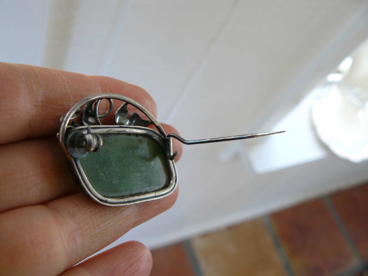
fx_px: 383
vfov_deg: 39.7
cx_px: 184
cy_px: 138
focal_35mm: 36
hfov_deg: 51.4
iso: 125
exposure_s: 1/30
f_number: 2.8
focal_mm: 6
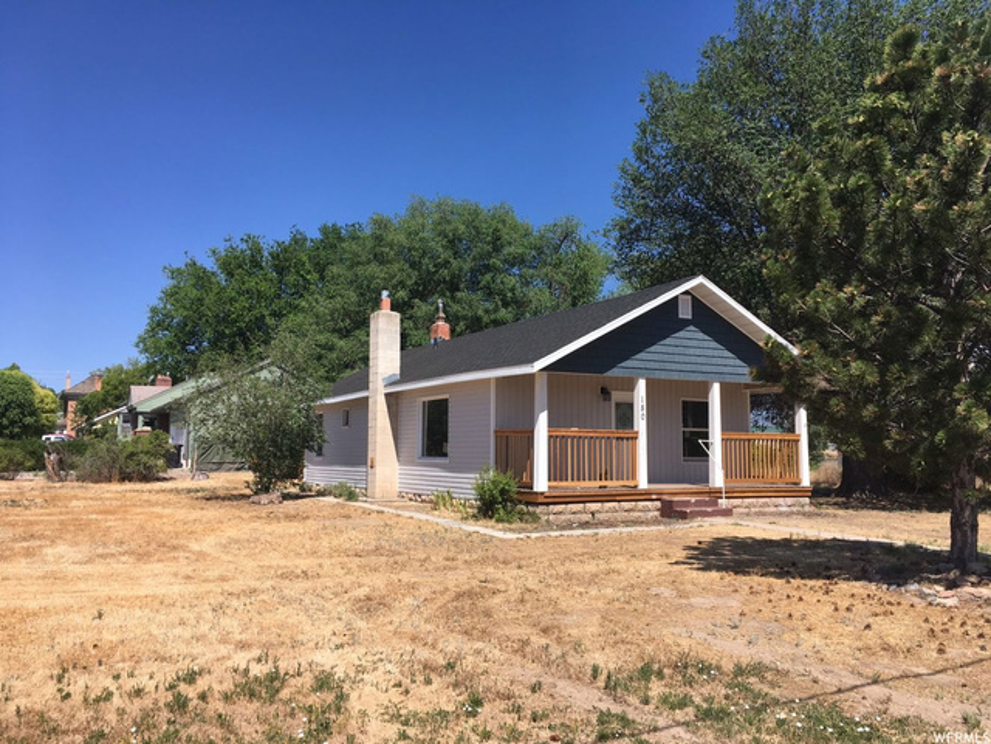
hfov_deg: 61.7
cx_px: 496
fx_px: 830
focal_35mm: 29
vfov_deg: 48.2
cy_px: 372
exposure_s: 1/1508
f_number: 2.2
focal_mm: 4.15
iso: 25
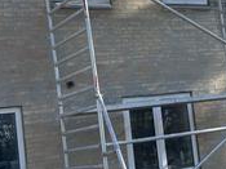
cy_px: 72
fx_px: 581
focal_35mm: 89
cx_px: 195
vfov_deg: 16.6
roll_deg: +7.9
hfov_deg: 21.6
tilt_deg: +5.0
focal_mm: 5.96
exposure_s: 1/1328
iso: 50
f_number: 1.6
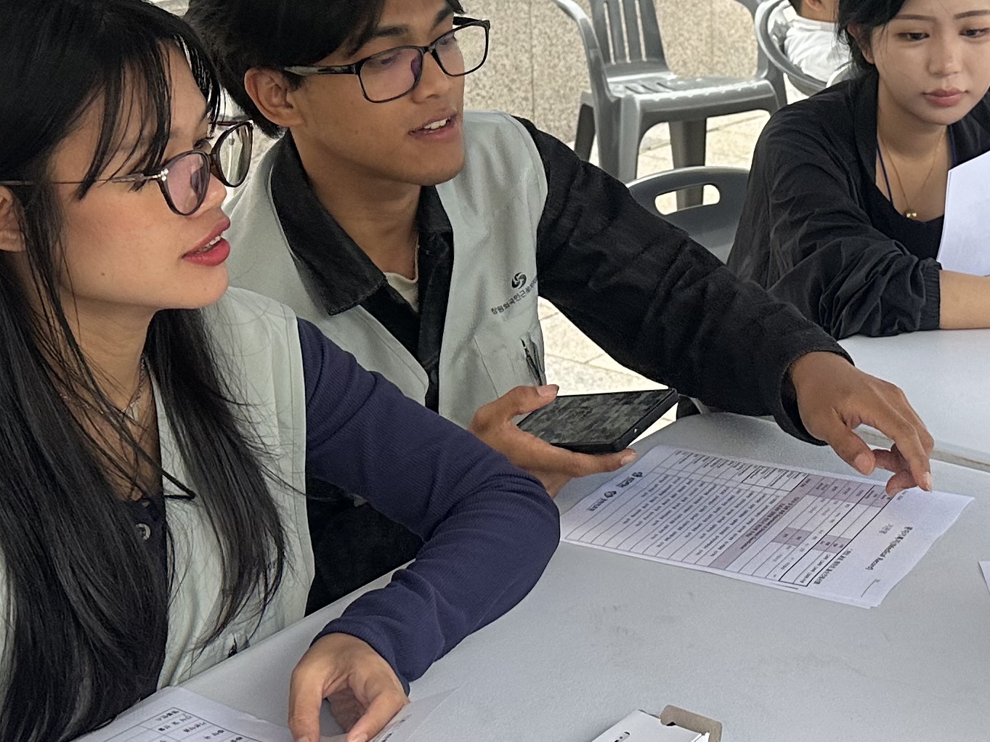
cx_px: 795
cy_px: 132
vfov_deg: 20.5
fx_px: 2030
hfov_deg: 26.9
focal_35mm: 71
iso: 160
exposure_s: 1/120
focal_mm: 6.86
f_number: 1.78
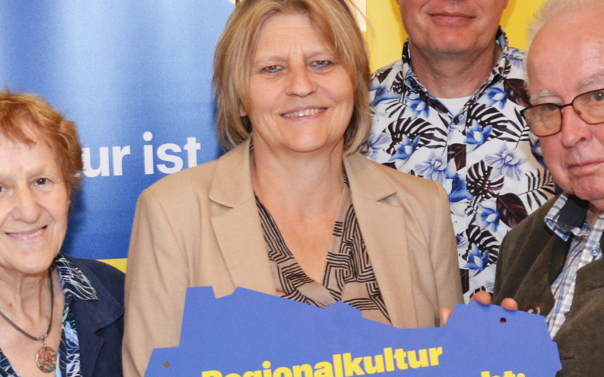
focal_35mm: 100
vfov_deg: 13.0
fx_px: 1639
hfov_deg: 20.6
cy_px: 335
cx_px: 112
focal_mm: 21
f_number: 4
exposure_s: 1/60
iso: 1000
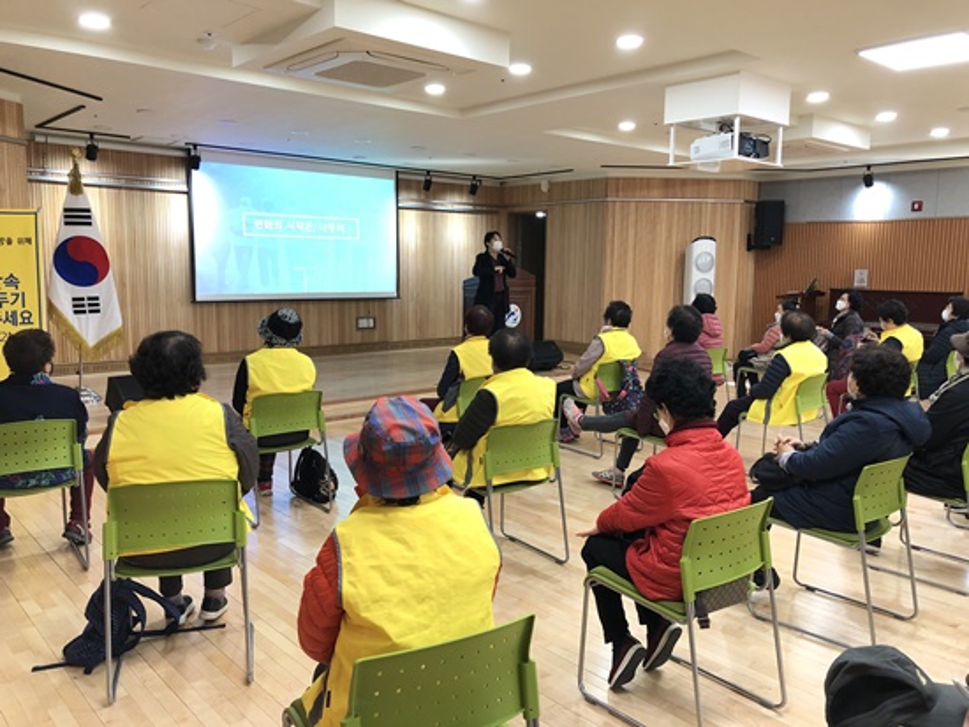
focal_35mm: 28
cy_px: 364
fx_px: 784
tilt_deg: -7.8
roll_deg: -0.3
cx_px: 484
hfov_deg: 63.4
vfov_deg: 49.8
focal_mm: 4
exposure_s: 1/30
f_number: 1.8
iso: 40
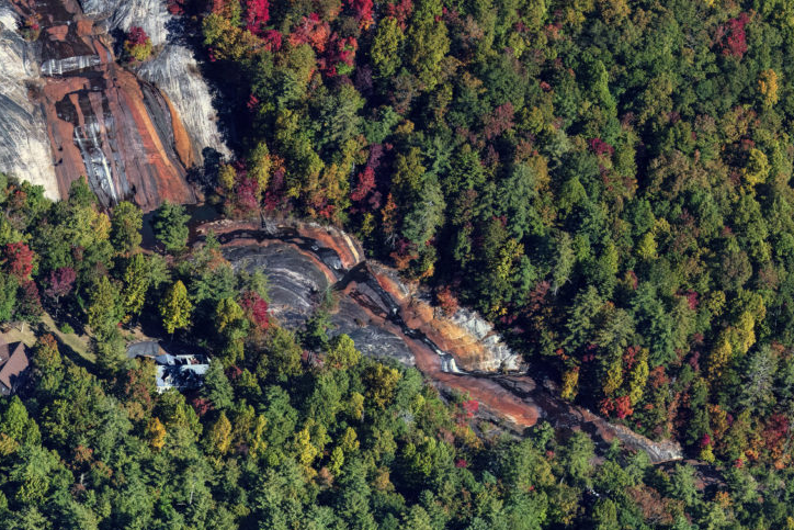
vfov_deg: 8.4
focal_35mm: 164
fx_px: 3618
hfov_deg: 12.5
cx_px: 381
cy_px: 225
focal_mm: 116
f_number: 7.1
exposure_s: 1/8000
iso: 1250
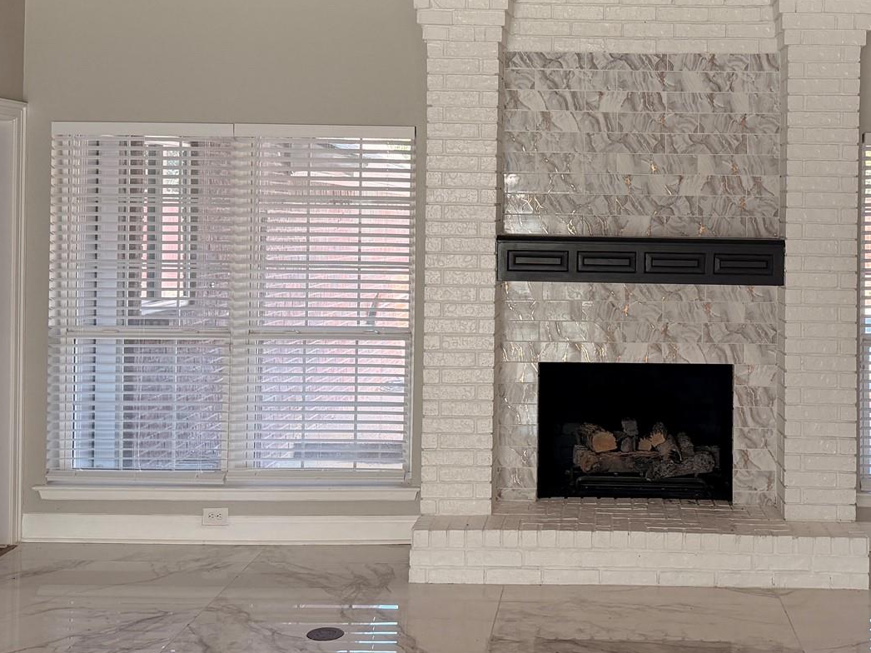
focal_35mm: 47
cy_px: 211
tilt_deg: +0.8
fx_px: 1182
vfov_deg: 30.6
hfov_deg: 39.8
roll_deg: -0.9
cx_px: 608
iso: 160
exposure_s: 1/190
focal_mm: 6.76
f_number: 1.78
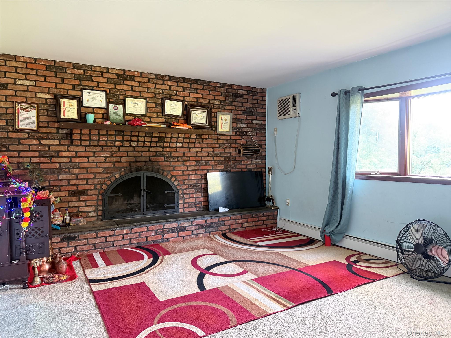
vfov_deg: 56.8
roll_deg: +0.6
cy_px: 169
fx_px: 313
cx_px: 226
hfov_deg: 71.6
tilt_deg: -2.7
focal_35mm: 24
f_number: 1.78
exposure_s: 1/30
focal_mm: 6.76
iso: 1000
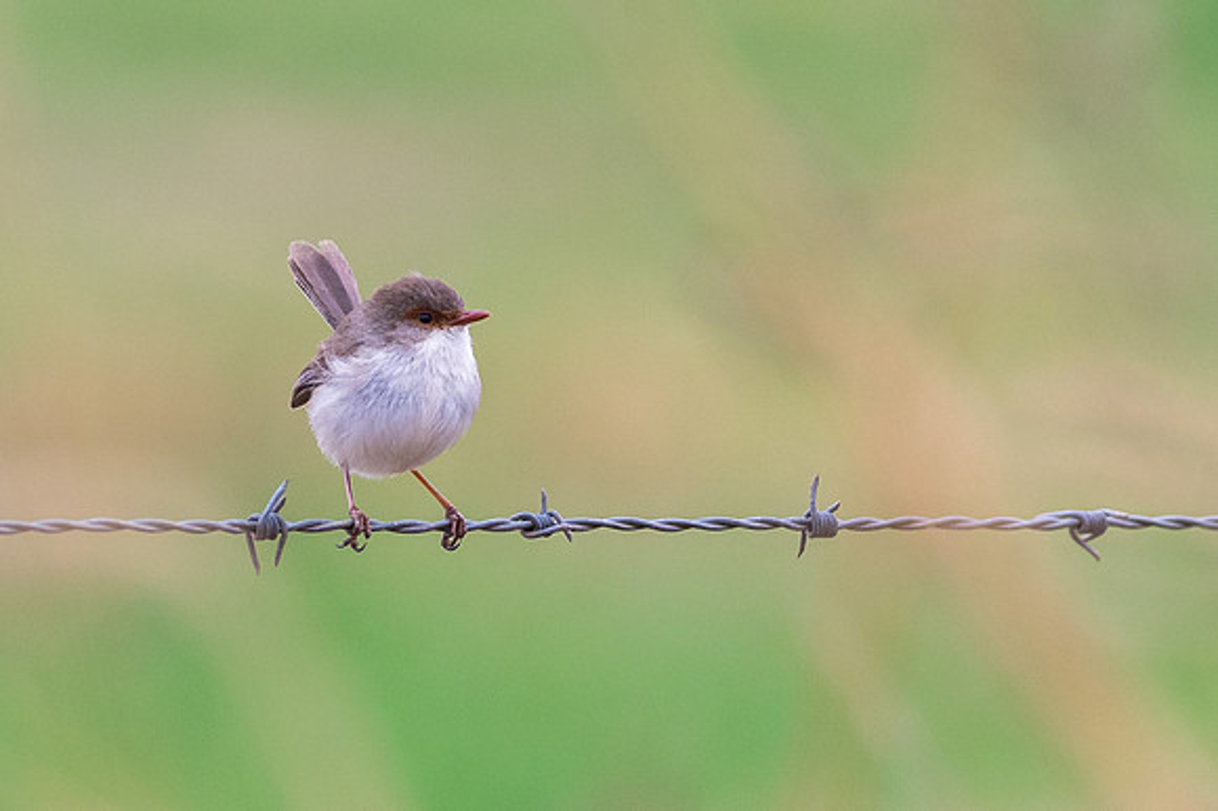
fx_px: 15216
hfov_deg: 4.6
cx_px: 609
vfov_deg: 3.1
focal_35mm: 450
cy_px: 406
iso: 320
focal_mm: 300
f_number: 4.5
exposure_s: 1/800
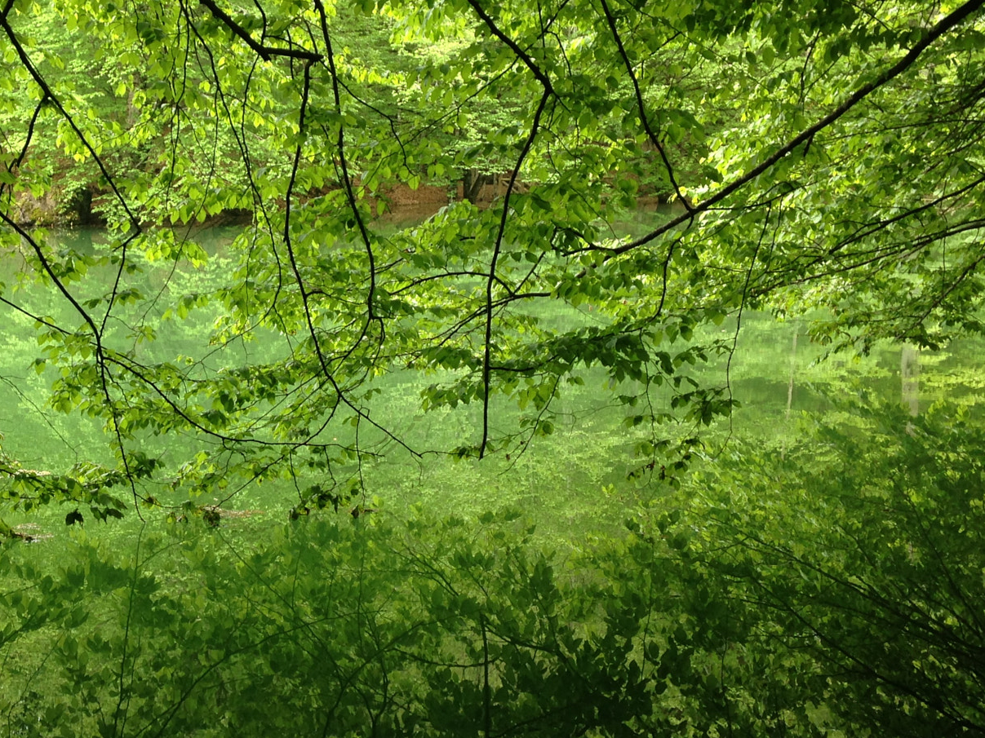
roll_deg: +0.3
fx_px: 1593
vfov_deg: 26.1
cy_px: 377
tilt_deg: -8.1
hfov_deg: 33.5
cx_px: 219
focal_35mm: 56
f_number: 2.4
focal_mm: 4.12
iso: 50
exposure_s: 1/40
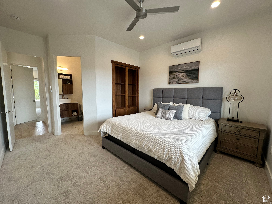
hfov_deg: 102.1
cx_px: 136
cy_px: 102
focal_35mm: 14
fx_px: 110
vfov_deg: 85.7
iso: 100
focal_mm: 2.22
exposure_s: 1/120
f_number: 2.2
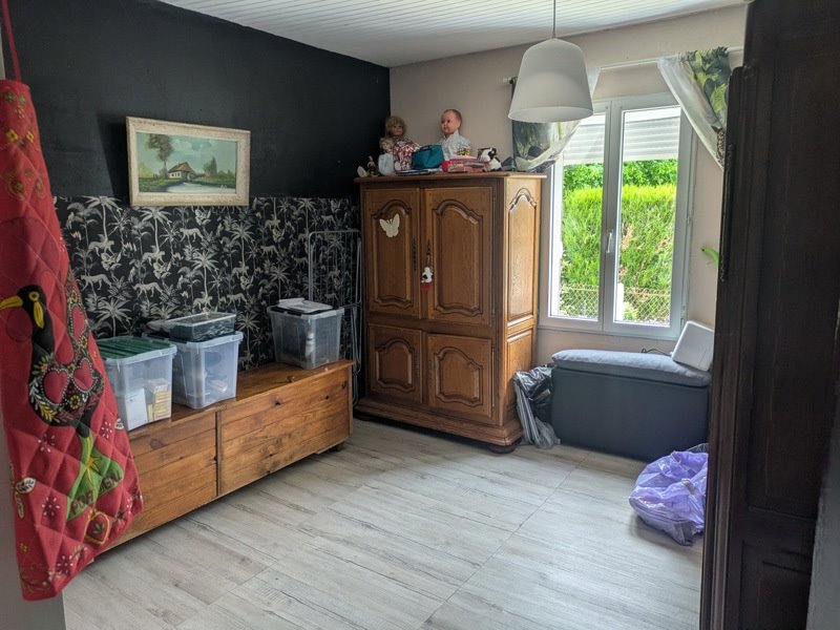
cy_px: 315
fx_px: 607
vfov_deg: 54.9
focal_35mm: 25
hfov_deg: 69.4
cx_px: 420
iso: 40
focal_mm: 5.43
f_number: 1.89
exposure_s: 1/50
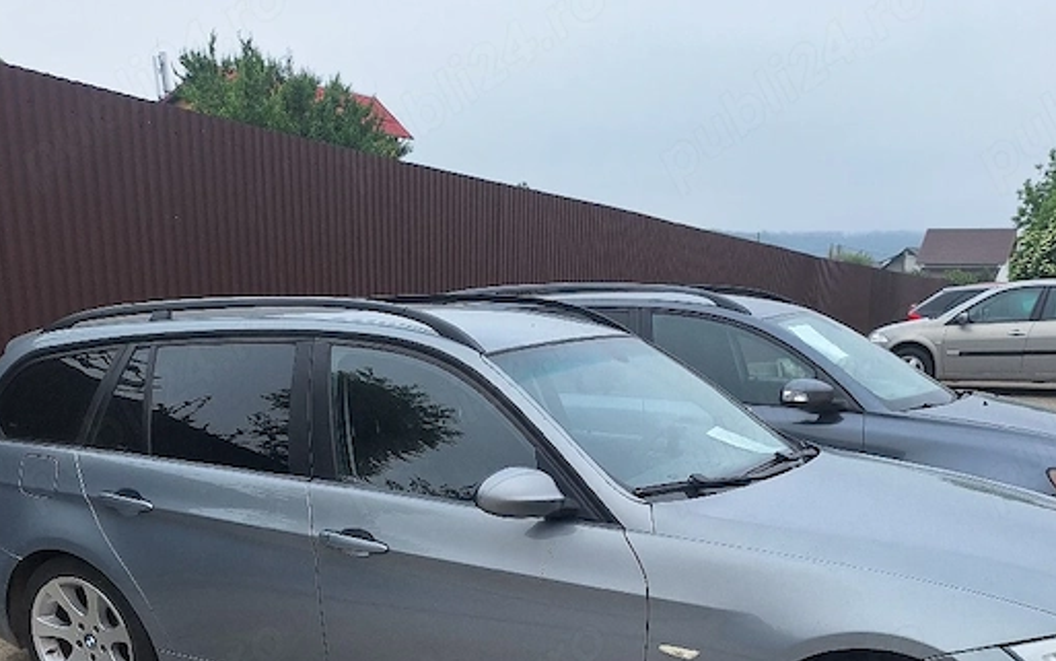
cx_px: 554
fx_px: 1094
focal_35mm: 38
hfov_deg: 51.5
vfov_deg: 29.4
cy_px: 772
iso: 40
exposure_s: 1/500
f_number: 1.8
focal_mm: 5.54
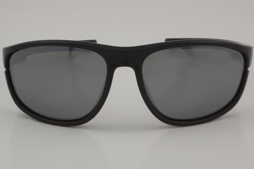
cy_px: 84
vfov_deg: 16.6
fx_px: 582
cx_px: 127
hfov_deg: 24.6
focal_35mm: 82
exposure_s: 1/3
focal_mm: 55
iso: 100
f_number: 36
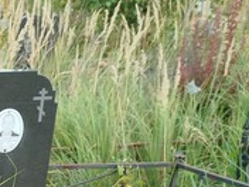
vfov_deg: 12.2
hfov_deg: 14.7
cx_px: -255
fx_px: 784
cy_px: 360
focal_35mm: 109
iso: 50
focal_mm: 5.31
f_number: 1.7
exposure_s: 1/303
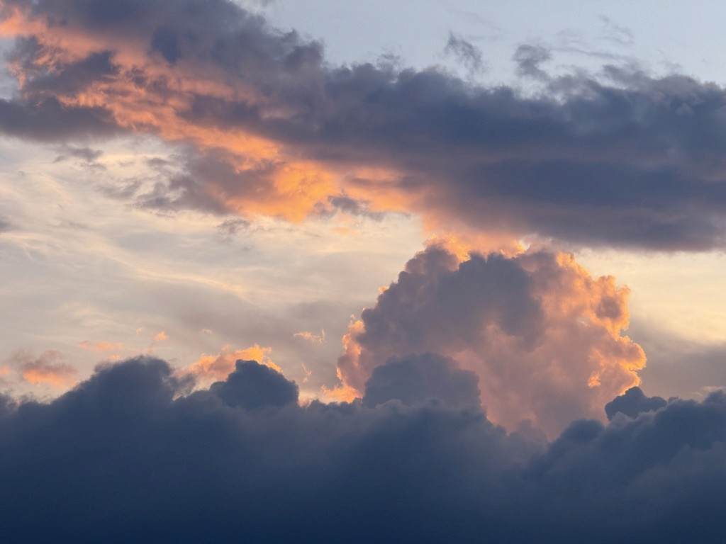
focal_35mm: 120
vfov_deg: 12.3
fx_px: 2517
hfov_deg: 16.4
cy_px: 272
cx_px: 363
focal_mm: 15.66
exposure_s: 1/136
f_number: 2.8
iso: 50
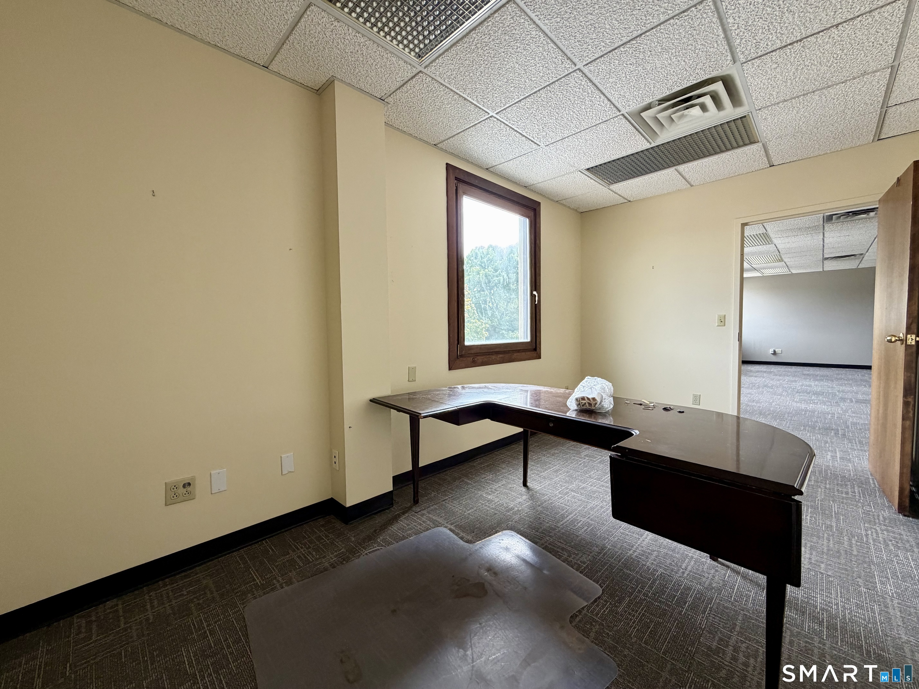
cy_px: 344
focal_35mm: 14
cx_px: 460
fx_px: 372
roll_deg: +0.6
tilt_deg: -3.1
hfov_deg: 102.1
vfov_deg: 85.7
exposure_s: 1/121
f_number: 2.2
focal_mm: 2.22
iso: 250
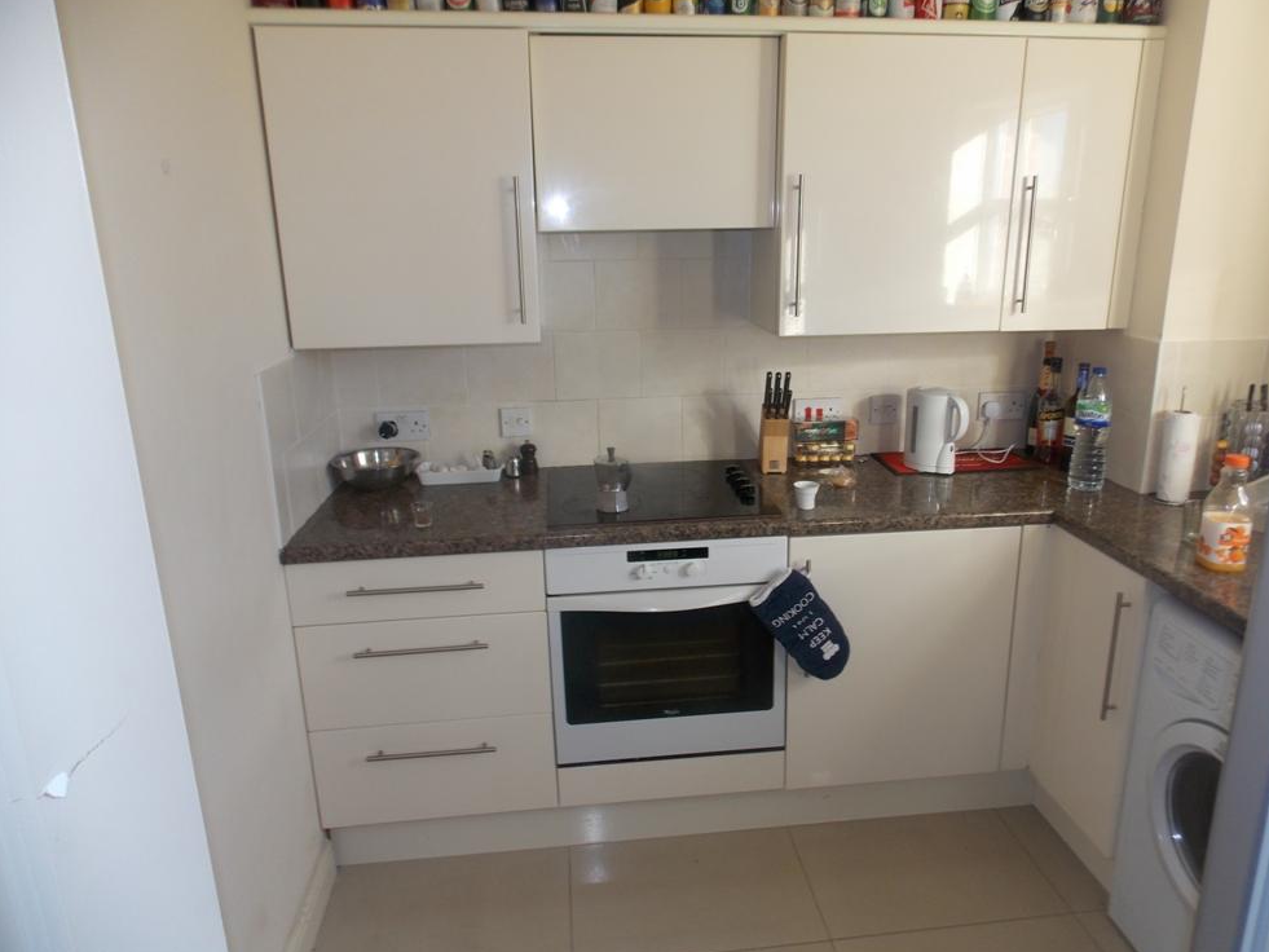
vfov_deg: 56.8
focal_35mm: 24
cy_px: 460
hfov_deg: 71.6
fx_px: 880
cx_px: 657
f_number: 3.1
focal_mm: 4
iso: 80
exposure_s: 1/30
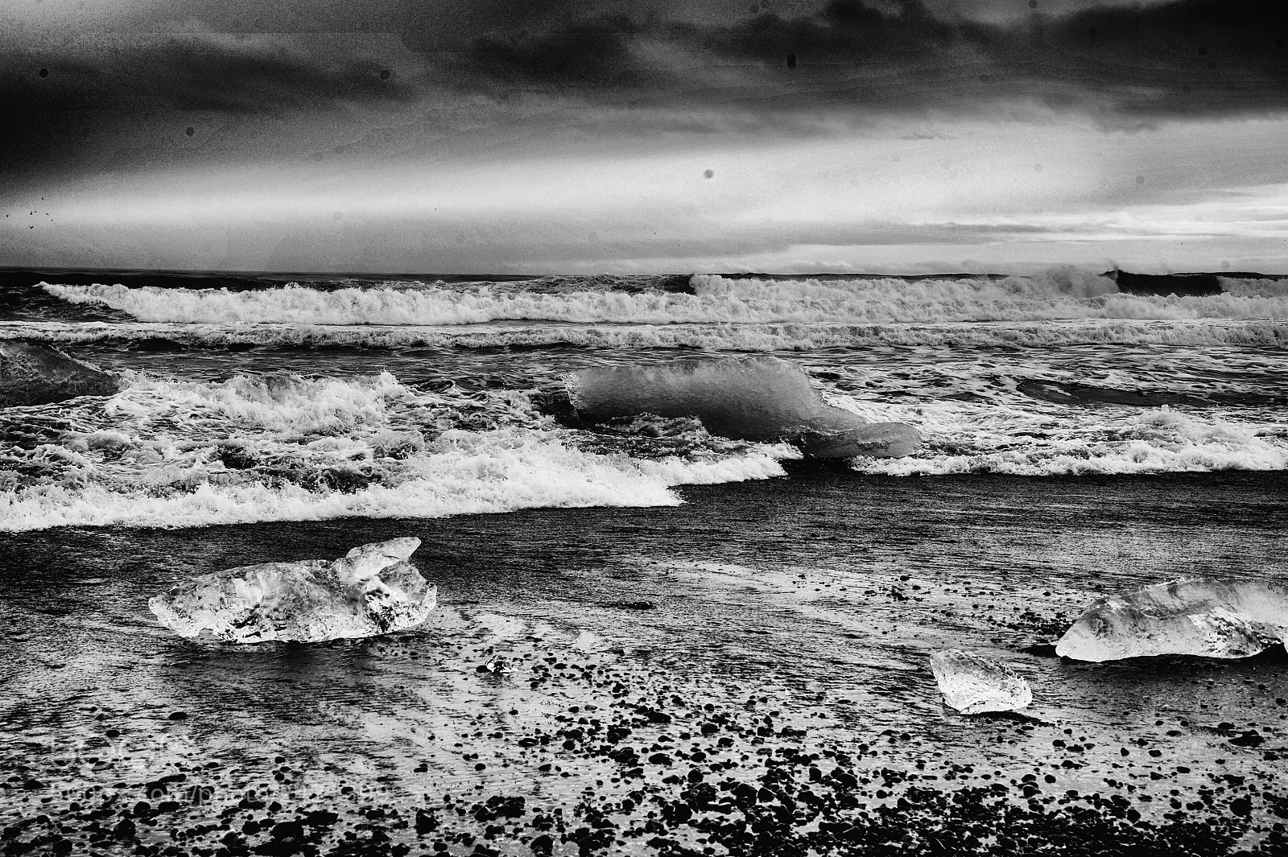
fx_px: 2217
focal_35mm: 62
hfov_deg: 32.4
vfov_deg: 21.9
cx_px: 644
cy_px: 428
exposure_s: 1/320
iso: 250
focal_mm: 62
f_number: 10
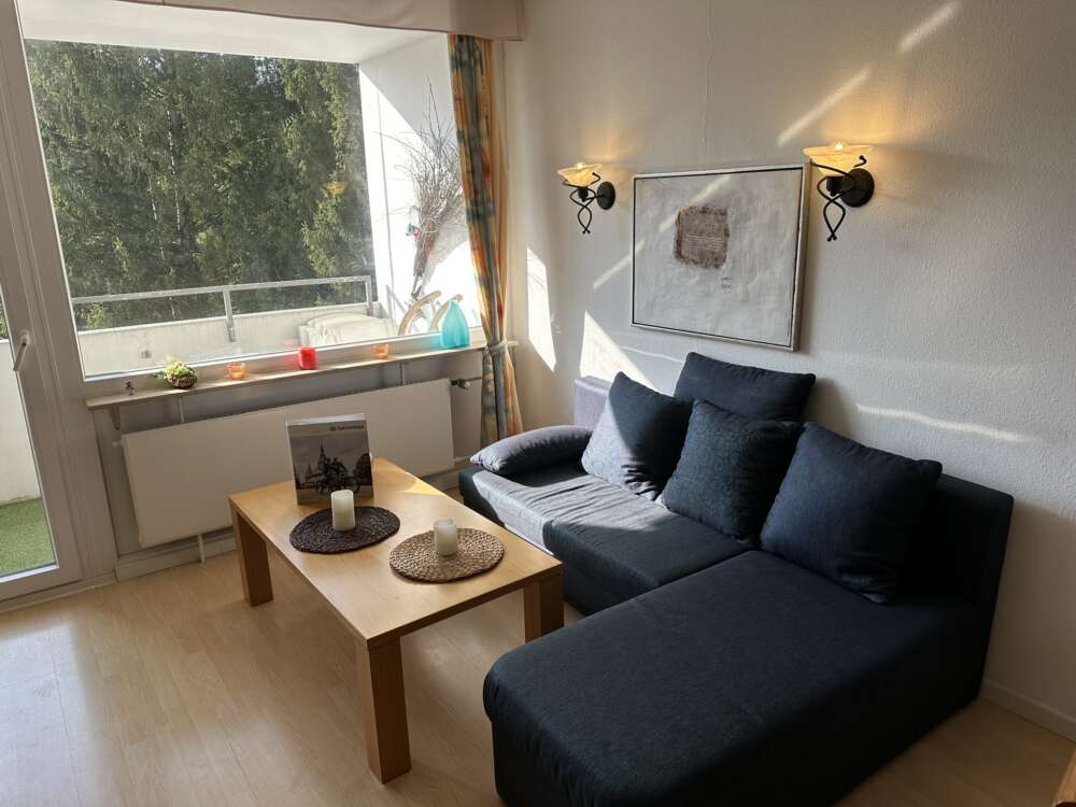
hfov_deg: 71.6
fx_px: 746
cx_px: 538
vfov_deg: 56.8
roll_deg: +1.5
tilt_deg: -15.1
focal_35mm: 24
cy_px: 404
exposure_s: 1/694
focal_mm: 6.86
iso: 80
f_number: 1.78
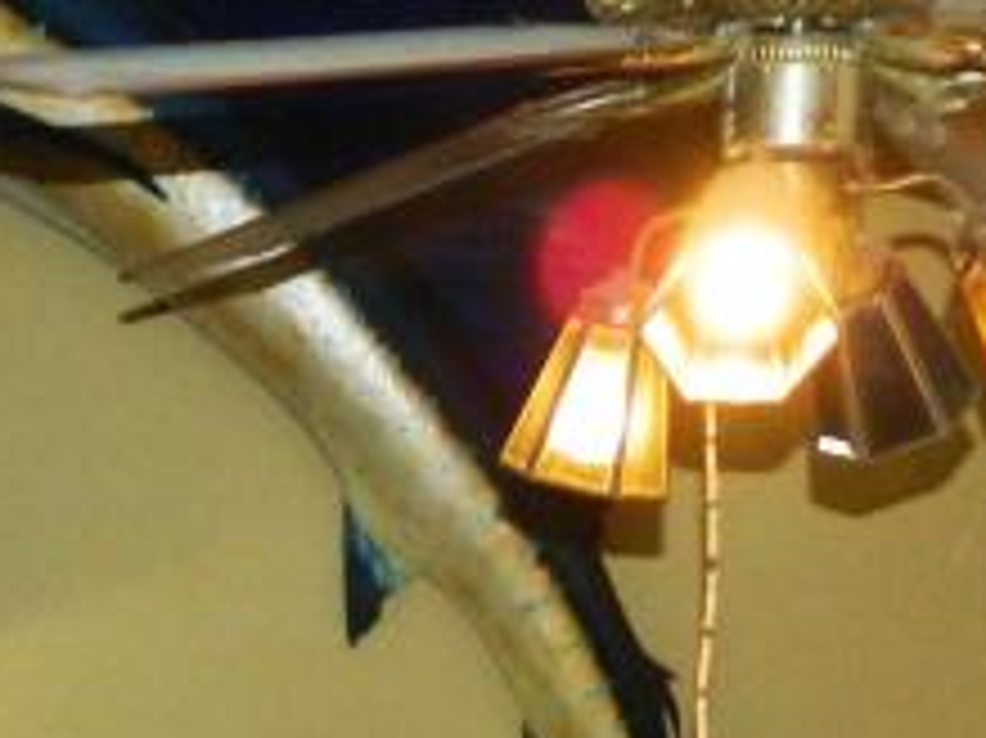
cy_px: 1404
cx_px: 45
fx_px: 3331
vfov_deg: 11.6
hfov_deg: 16.5
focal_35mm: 117
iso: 200
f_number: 3.1
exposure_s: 1/30
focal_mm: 4.5
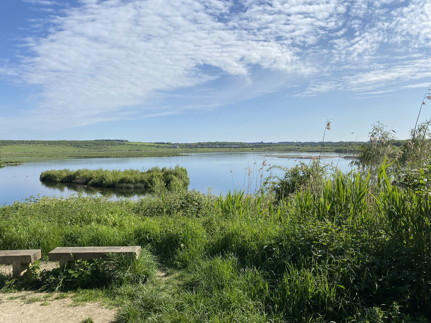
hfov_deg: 67.3
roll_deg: +1.1
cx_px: 216
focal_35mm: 26
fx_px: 324
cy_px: 162
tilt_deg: -1.7
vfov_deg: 53.1
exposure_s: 1/4808
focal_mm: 4.25
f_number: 1.8
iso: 32
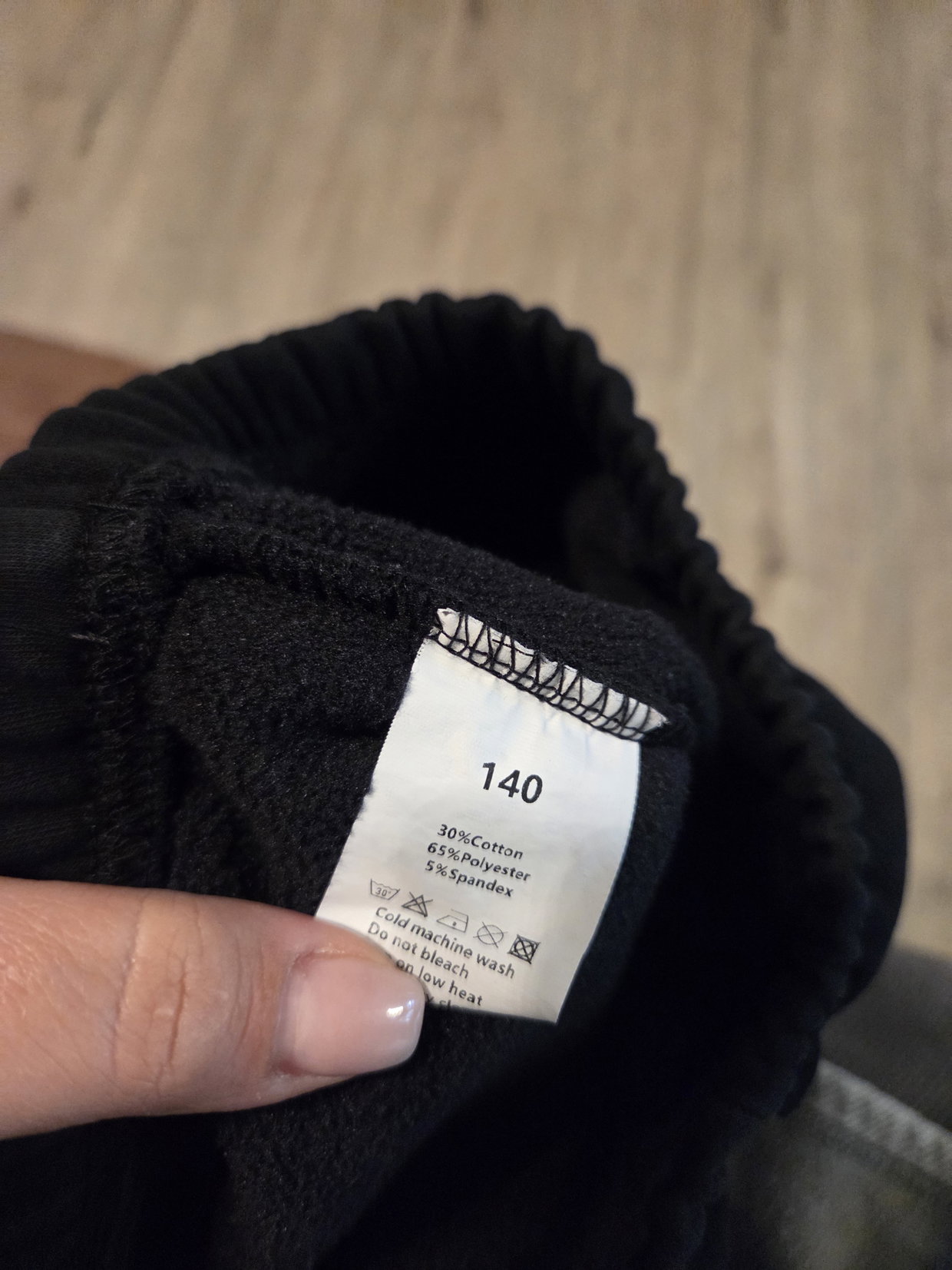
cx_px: 476
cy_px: 635
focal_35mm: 23
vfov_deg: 73.9
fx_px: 843
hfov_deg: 58.9
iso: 2000
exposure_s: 1/100
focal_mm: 5.4
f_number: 1.8
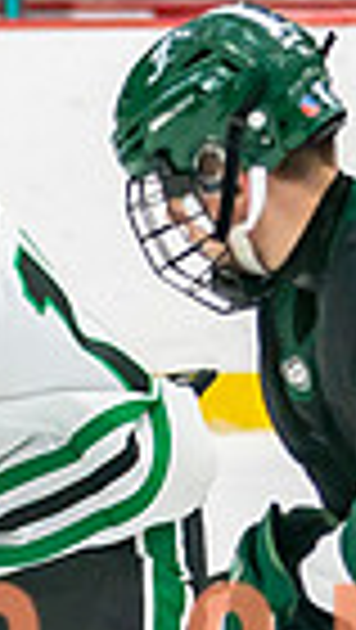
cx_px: 381
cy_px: 629
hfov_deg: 1.5
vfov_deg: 2.6
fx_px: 13795
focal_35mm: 824
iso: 640
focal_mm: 100
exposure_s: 1/640
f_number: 3.2
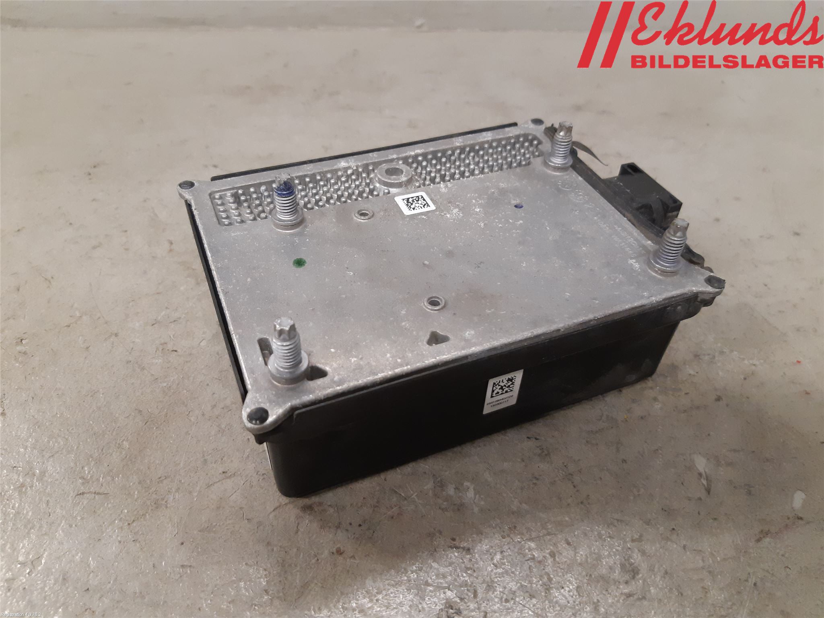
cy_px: 309
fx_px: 619
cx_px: 412
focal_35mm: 26
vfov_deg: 53.1
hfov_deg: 67.3
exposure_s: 1/50
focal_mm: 3.93
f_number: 1.7
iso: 250
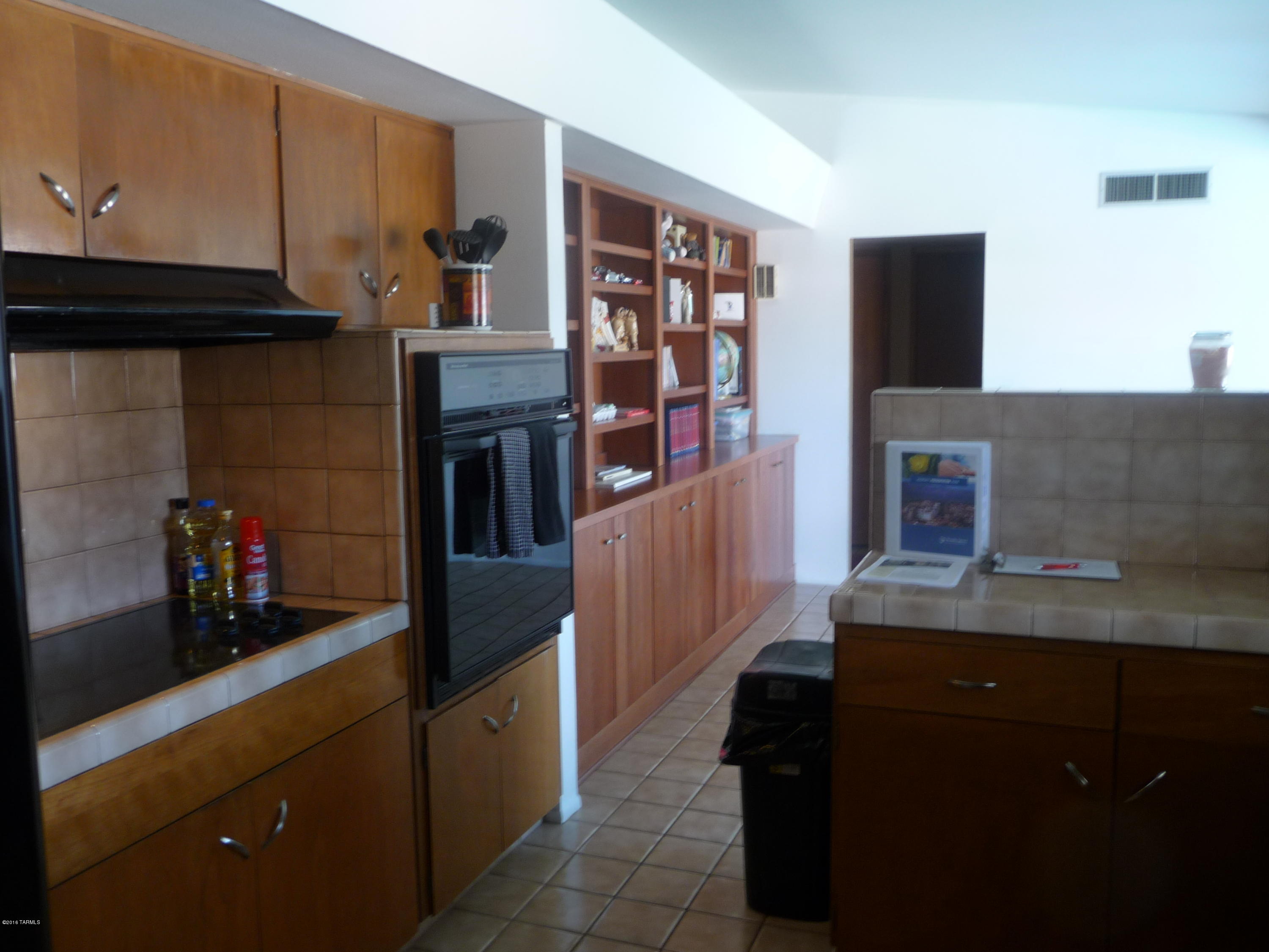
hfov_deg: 60.0
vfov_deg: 46.8
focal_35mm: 30
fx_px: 1100
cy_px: 476
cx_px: 634
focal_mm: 5
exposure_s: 1/8
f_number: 3.4
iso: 100
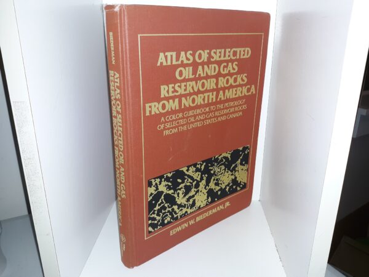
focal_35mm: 28
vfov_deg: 49.7
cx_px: 184
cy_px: 138
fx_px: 298
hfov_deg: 63.4
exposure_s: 1/60
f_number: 1.7
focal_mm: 3.7
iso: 50
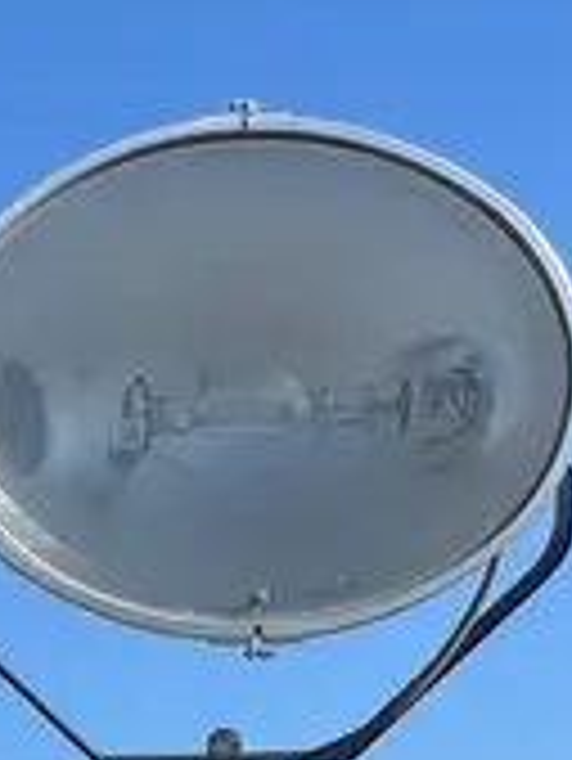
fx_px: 2487
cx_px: -297
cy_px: 884
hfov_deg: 12.5
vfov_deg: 16.7
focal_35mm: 113
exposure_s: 1/3401
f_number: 1.6
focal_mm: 4.2
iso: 32
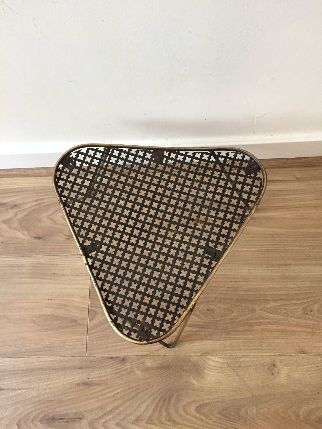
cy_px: 214
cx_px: 161
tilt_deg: -73.6
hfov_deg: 48.2
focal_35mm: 29
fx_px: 360
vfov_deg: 61.7
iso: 250
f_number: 2.2
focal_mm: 4.15
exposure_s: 1/33
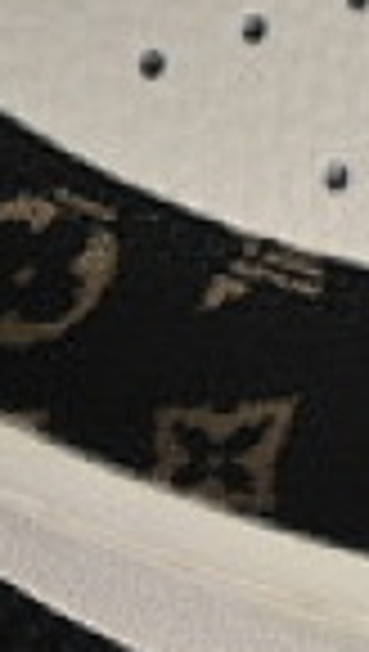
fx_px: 10117
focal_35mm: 584
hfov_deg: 2.1
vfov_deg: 3.7
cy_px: -585
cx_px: 1544
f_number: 6.3
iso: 160
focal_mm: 50
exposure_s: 1/50
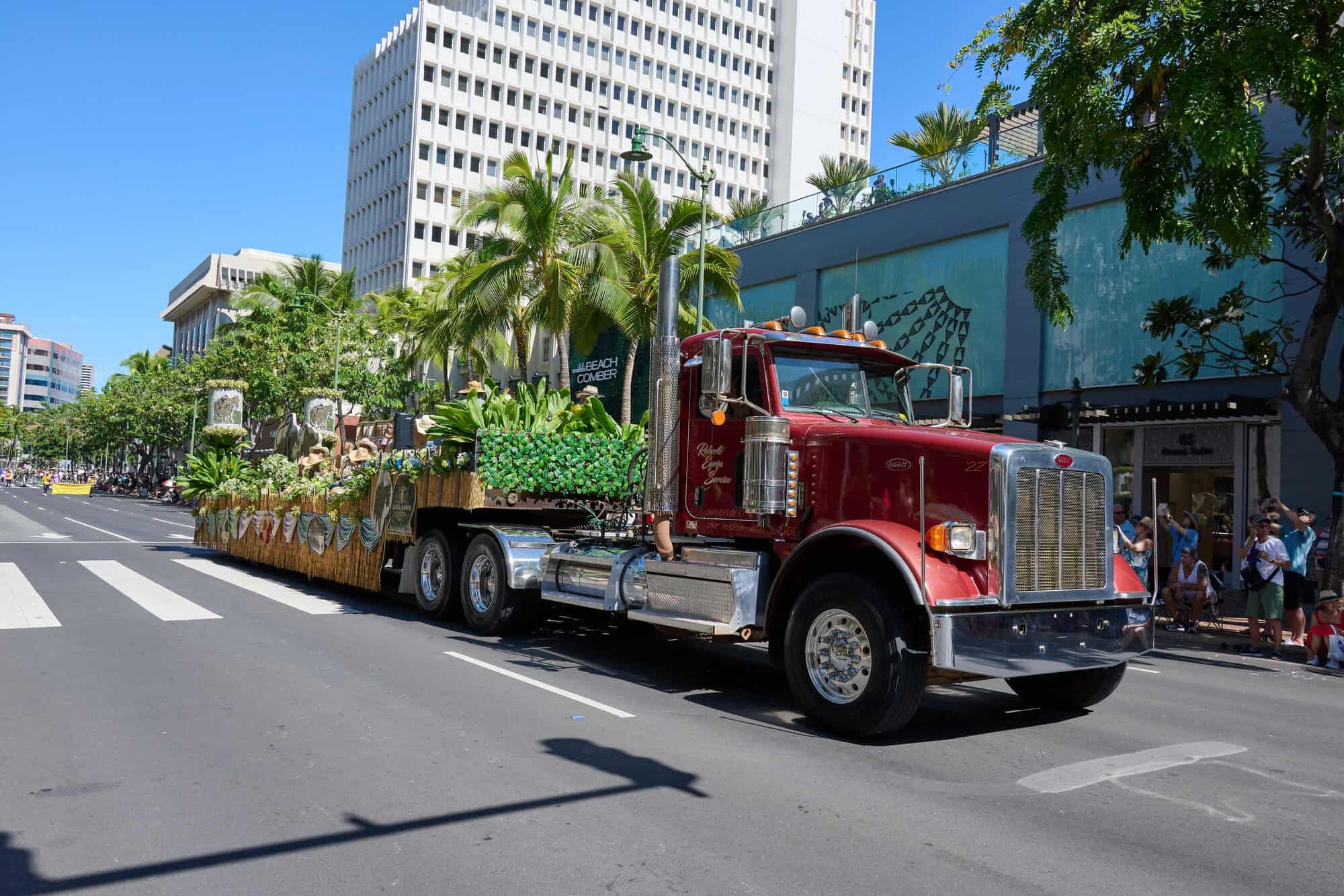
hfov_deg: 64.6
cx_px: 672
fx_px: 1064
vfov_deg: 45.7
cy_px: 448
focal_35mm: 28
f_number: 8
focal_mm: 28.5
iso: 400
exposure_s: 1/1000
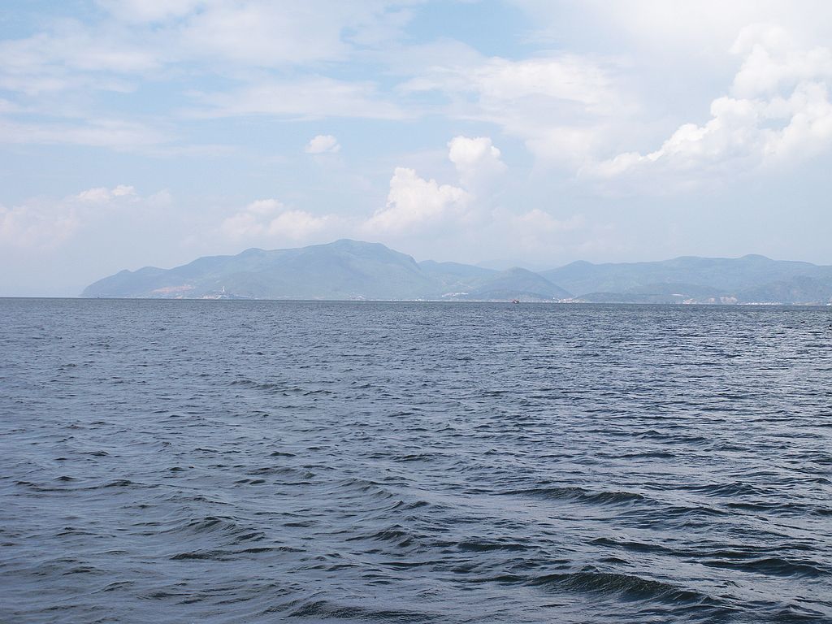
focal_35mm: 64
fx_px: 1538
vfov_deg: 22.9
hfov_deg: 30.3
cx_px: 416
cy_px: 312
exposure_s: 1/400
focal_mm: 11.2
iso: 64
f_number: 4.6
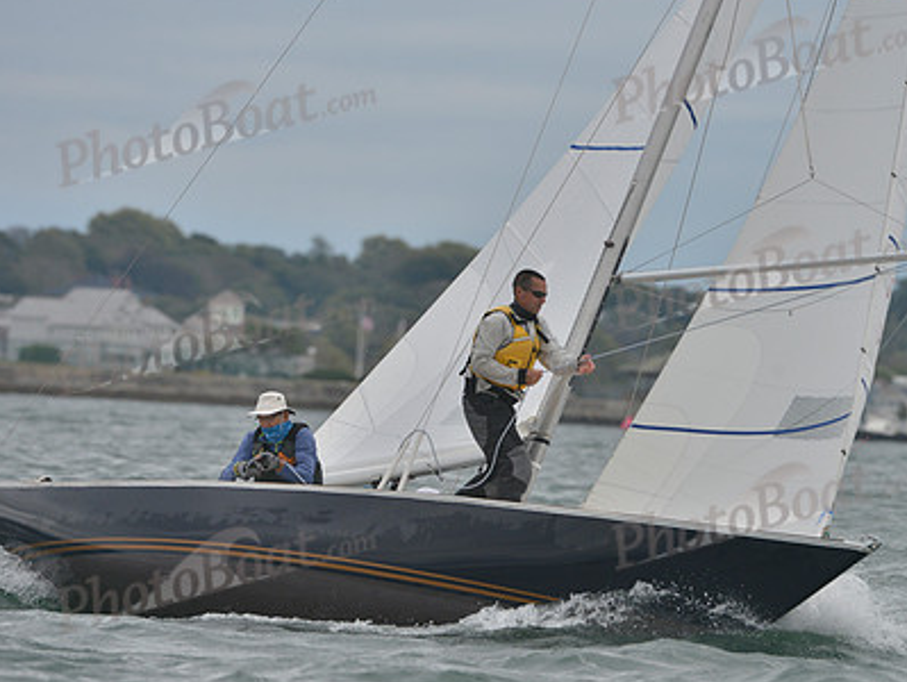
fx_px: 10988
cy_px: 424
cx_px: 496
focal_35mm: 419
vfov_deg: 3.6
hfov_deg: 4.7
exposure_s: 1/1000
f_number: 7.1
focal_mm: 300
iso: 400
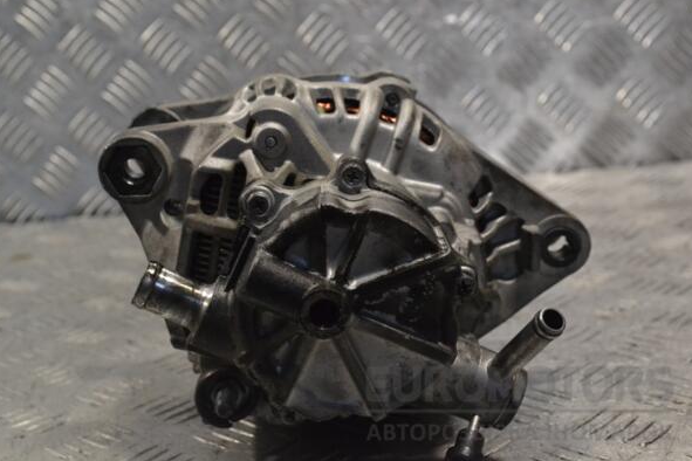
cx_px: 344
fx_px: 1230
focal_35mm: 64
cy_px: 228
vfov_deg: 21.2
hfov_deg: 31.4
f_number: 9
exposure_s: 1/320
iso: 3200
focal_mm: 42
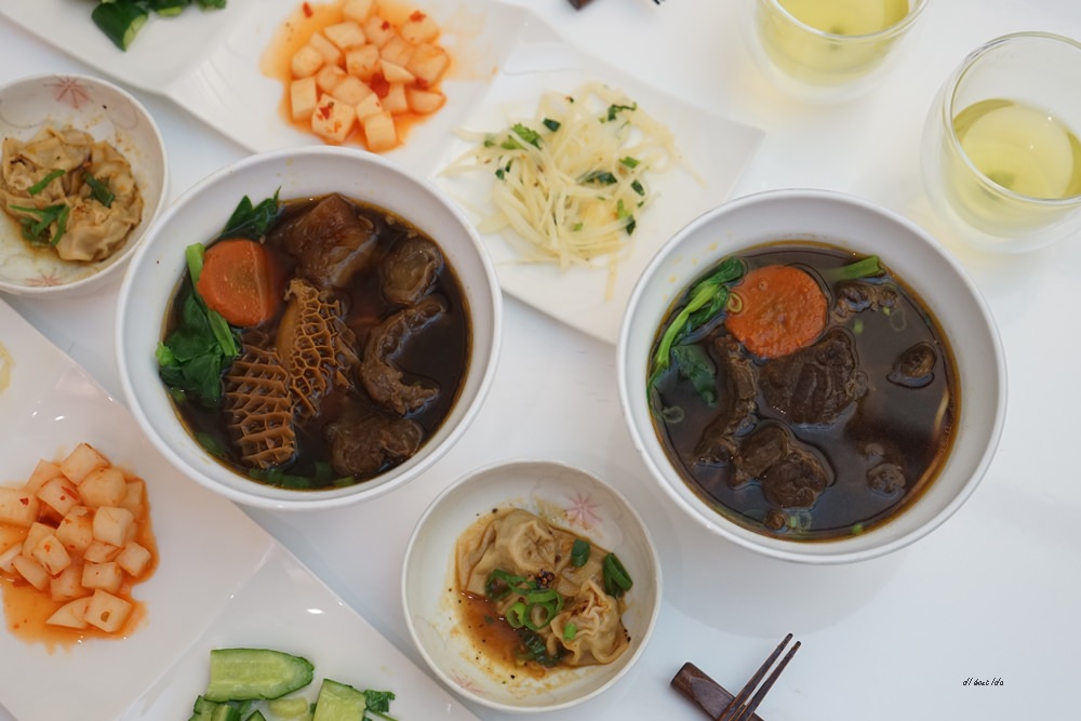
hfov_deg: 39.6
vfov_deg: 27.0
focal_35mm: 50
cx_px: 540
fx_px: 1502
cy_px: 360
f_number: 4
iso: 1600
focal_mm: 50
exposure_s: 1/60
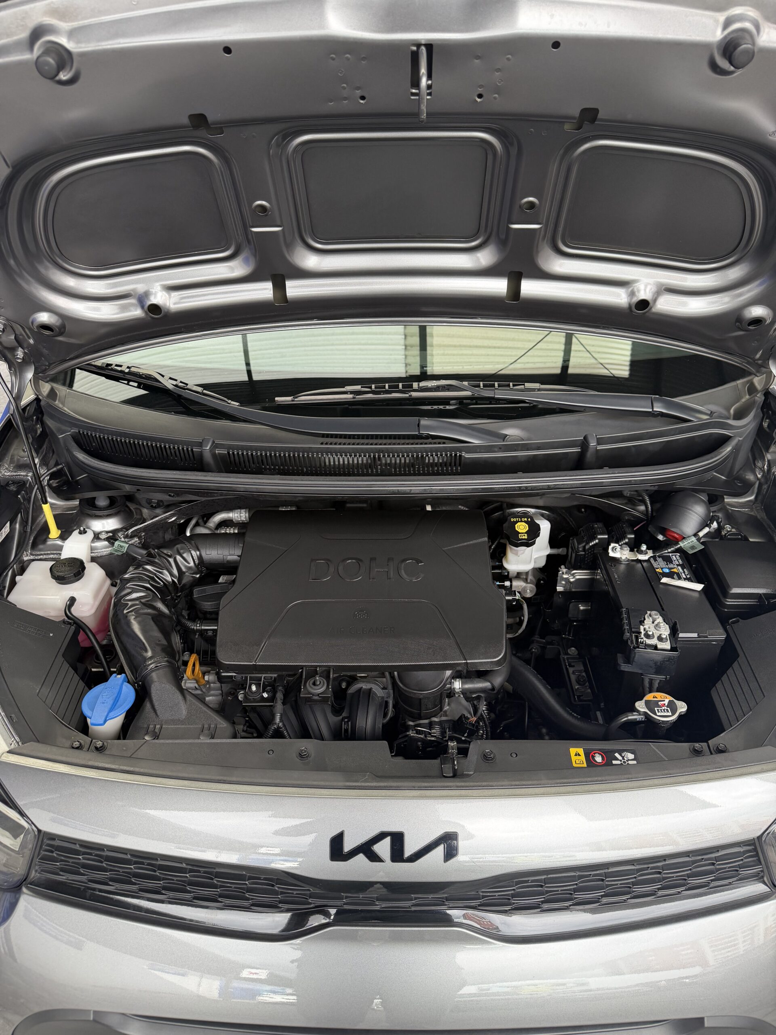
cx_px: 388
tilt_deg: -33.4
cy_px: 518
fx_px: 717
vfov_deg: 71.6
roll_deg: +2.3
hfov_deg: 56.8
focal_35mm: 24
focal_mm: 6.76
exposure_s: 1/200
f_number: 1.78
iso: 125
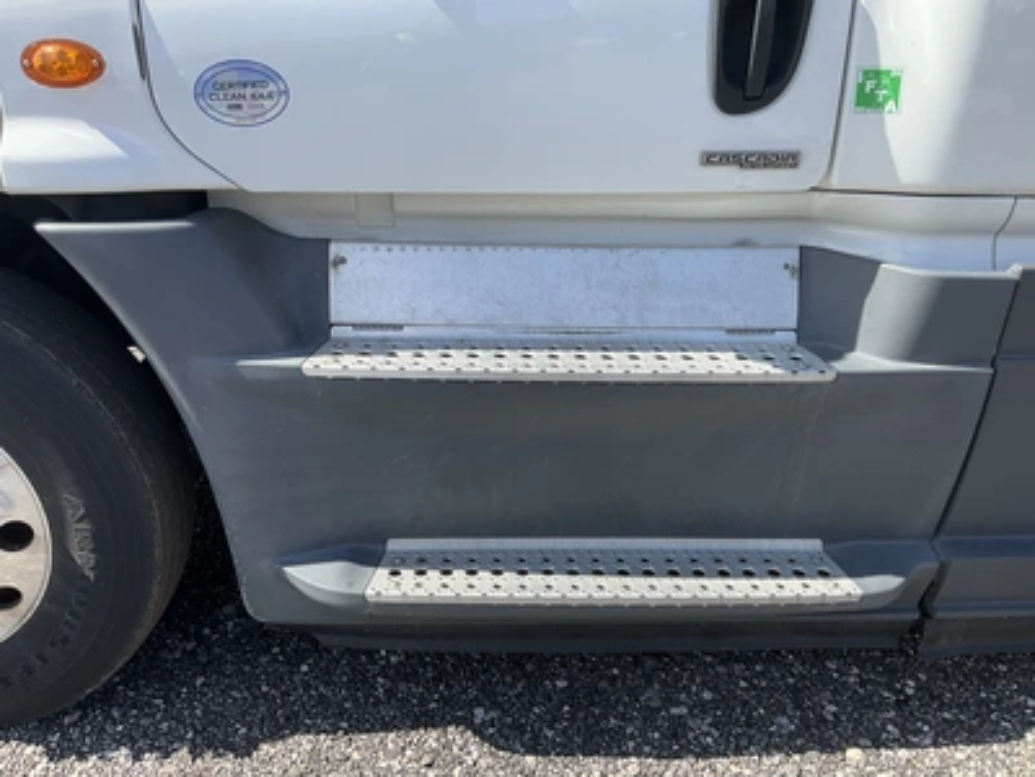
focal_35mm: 29
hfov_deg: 61.7
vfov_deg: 48.2
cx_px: 518
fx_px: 867
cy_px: 388
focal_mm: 3
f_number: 1.8
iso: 25
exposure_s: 1/804
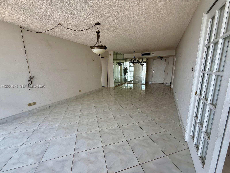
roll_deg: +0.4
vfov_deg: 85.7
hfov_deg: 102.1
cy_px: 86
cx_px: 115
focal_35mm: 14
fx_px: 93
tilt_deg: -11.9
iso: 64
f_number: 2.2
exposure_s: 1/239
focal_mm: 2.22
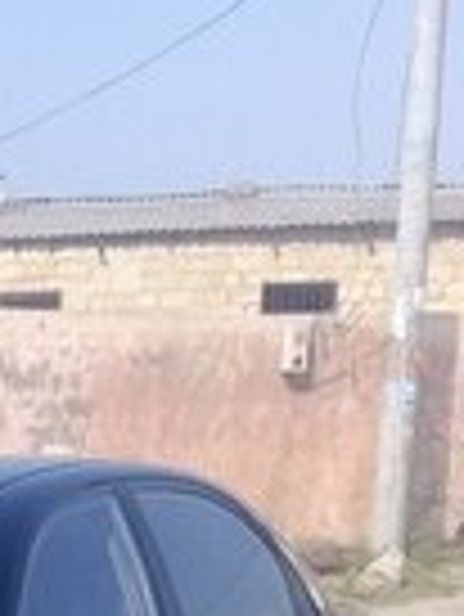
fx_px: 1999
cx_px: -189
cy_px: 1061
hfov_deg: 12.7
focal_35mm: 112
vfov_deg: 15.4
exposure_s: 1/984
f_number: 2.2
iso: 50
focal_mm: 3.3
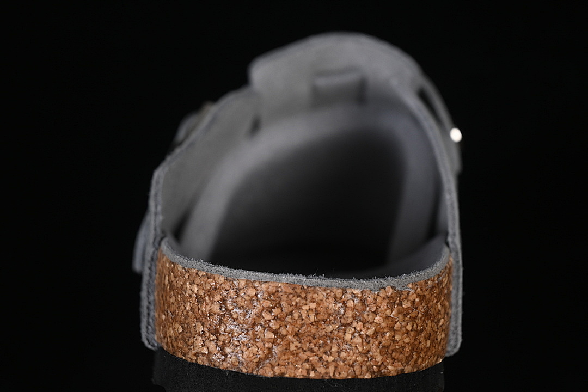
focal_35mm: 75
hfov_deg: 27.0
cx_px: 294
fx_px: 1225
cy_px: 196
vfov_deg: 18.2
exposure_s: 1/80
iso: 160
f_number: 7.1
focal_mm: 50
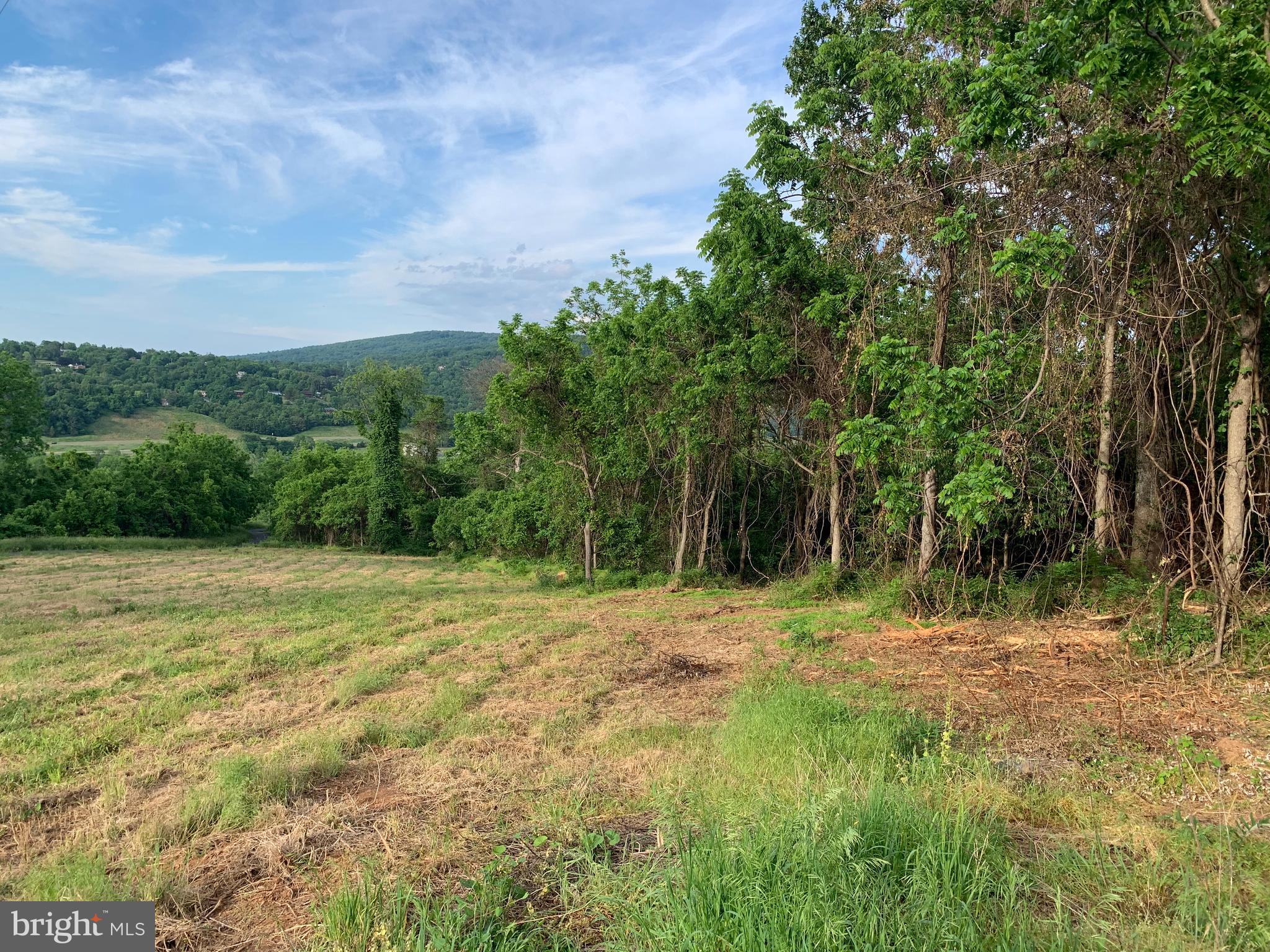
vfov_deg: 53.1
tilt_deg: -5.2
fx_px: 954
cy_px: 476
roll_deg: -3.6
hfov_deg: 67.3
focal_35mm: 26
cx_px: 635
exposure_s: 1/783
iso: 25
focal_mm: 4.25
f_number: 1.8
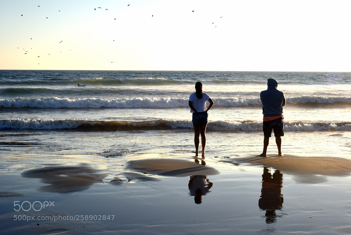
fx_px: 605
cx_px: 176
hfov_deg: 32.4
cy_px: 118
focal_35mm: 62
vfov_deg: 21.9
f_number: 14
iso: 1250
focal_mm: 62
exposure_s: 1/800
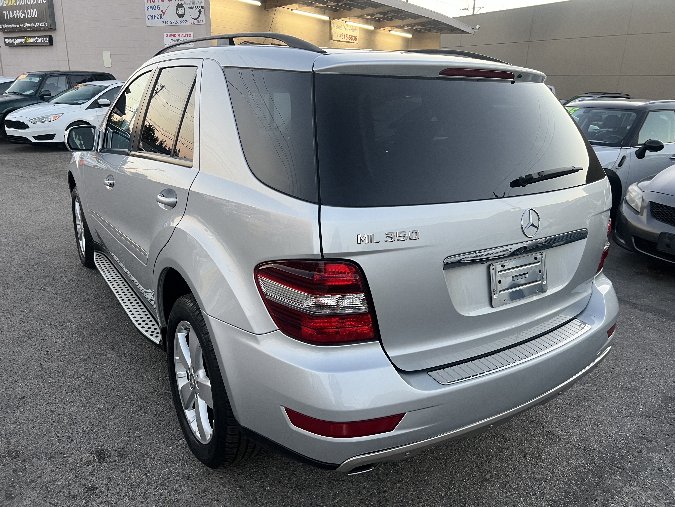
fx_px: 507
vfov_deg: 53.1
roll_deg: -1.4
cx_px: 338
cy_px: 254
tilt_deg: -17.6
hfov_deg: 67.3
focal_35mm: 26
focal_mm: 5.7
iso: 125
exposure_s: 1/92
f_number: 1.5
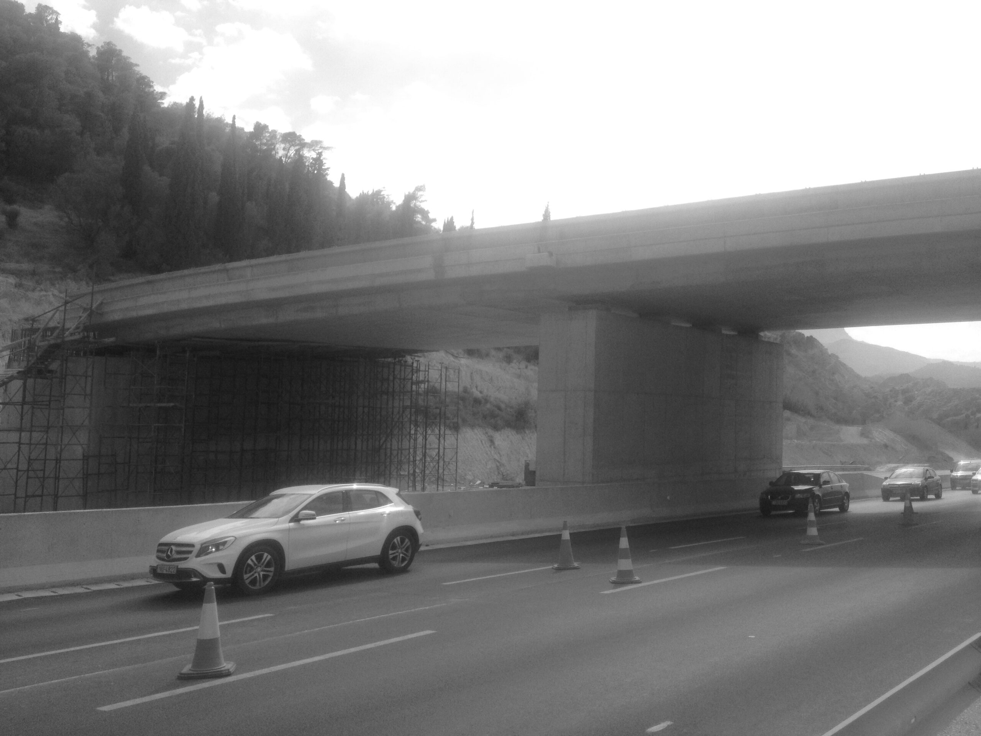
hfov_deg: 52.6
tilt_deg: -0.5
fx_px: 992
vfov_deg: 40.7
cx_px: 490
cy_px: 368
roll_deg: -1.0
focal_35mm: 35
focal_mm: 4.28
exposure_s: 1/2208
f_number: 2.4
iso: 50
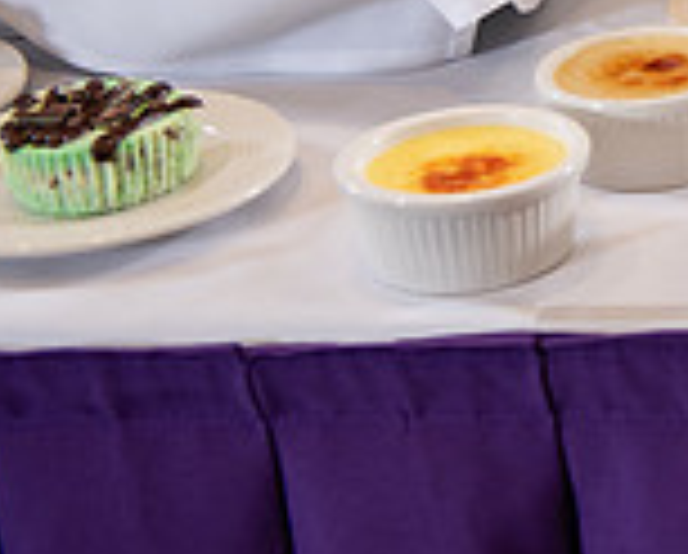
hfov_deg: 11.8
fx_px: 3040
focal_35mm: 149
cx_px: 1282
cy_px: -88
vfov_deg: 10.3
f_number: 3.5
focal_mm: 42
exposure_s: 1/160
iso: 400
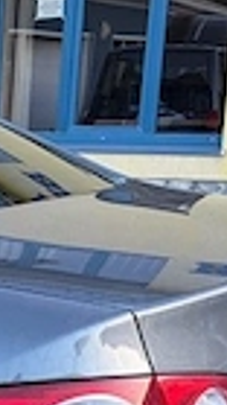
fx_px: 1308
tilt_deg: -14.6
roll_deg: +1.0
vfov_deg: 17.1
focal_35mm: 122
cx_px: -375
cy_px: 431
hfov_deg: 8.7
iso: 80
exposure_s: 1/122
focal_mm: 5.96
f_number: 1.6
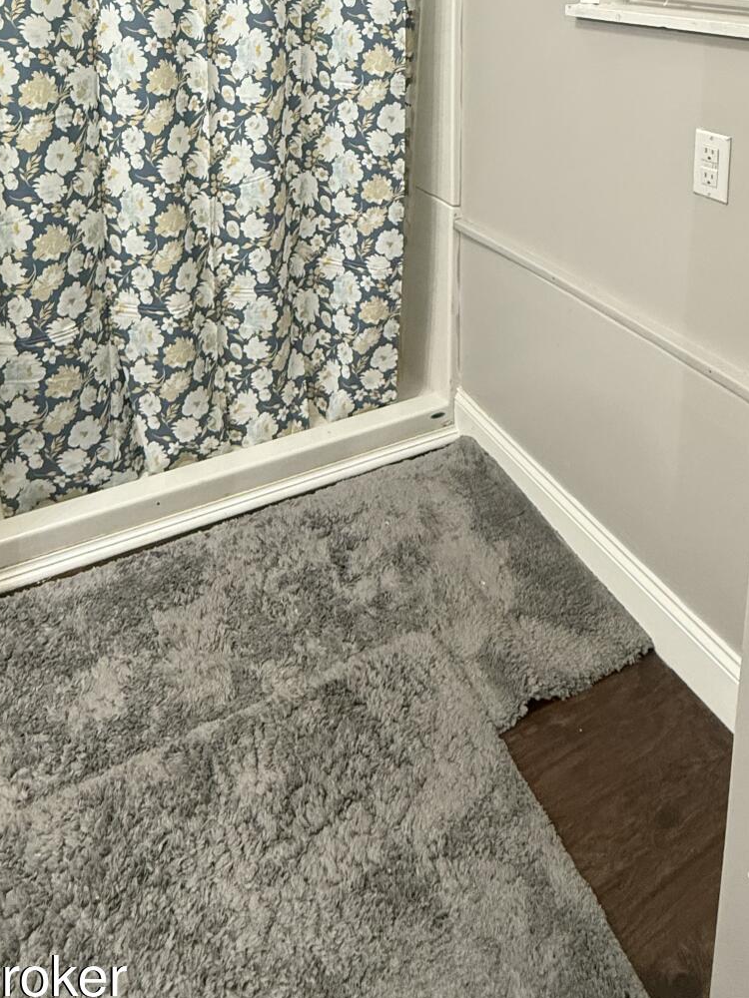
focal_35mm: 28
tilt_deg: -9.3
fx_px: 808
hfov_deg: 49.7
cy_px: 70
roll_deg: +0.5
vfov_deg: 53.9
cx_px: 350
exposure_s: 1/60
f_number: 2.2
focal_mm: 2.22
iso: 400
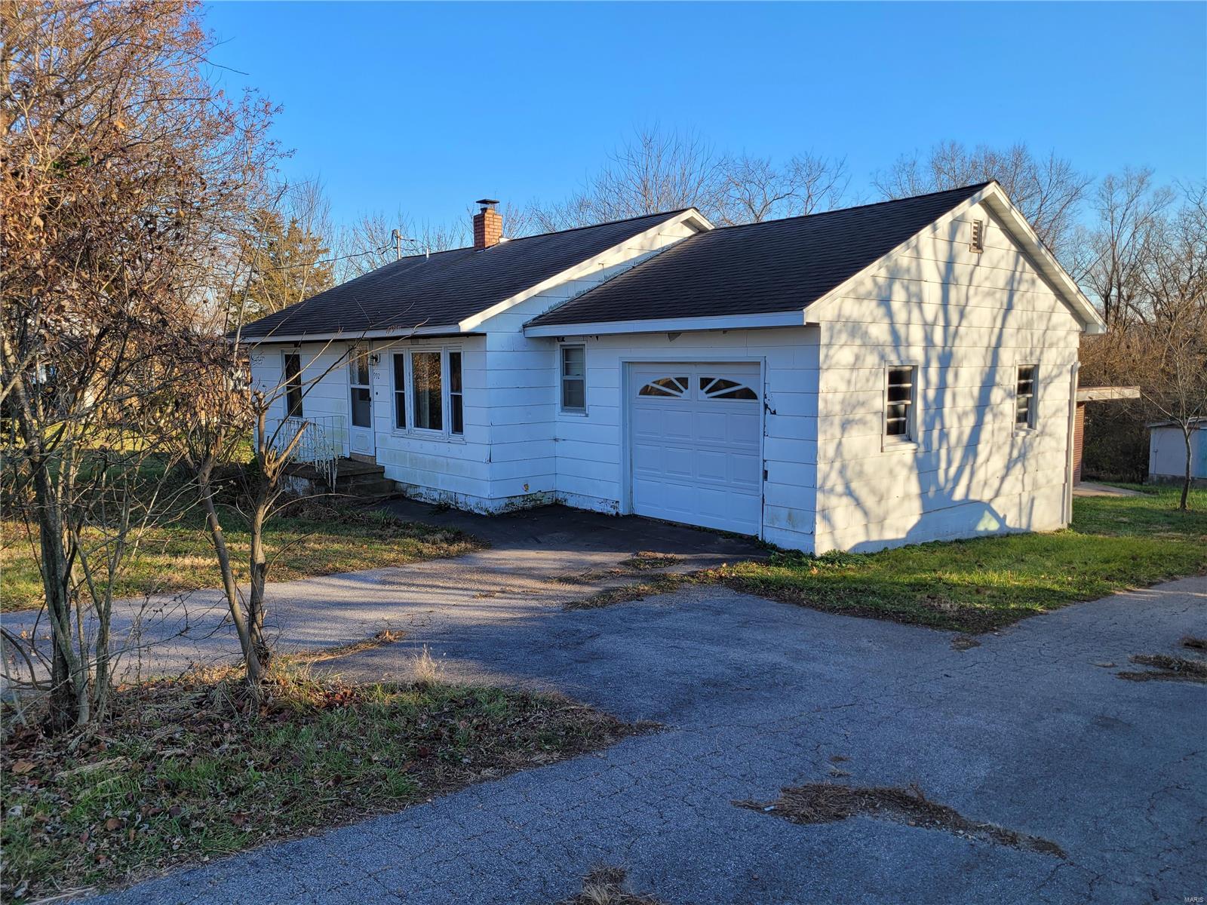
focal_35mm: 26
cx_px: 604
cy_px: 452
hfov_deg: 67.3
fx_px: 907
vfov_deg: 53.1
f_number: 1.8
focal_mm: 5.4
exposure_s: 1/756
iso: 40
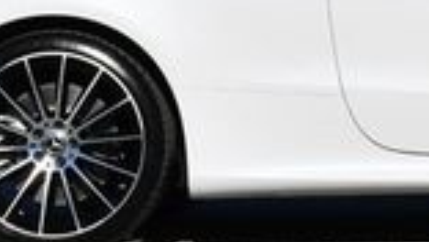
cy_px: -192
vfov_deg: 3.2
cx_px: 514
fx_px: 4303
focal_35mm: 378
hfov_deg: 5.7
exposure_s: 1/400
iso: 100
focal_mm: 44
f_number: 10
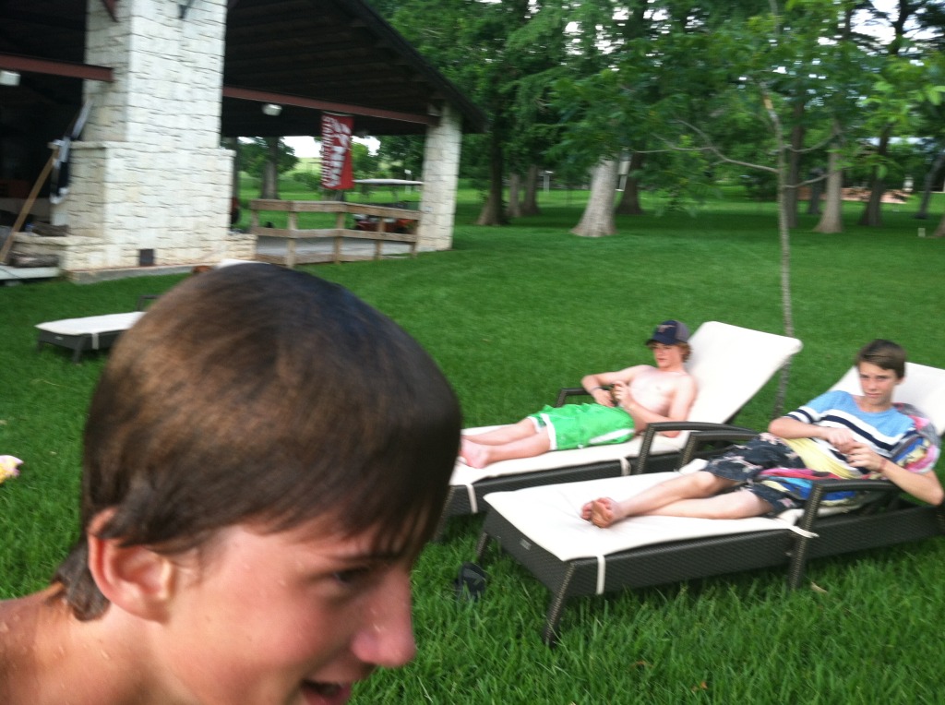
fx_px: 954
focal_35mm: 35
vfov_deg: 40.6
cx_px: 472
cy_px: 352
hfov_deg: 52.7
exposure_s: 1/120
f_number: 2.8
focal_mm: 3.85
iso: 80
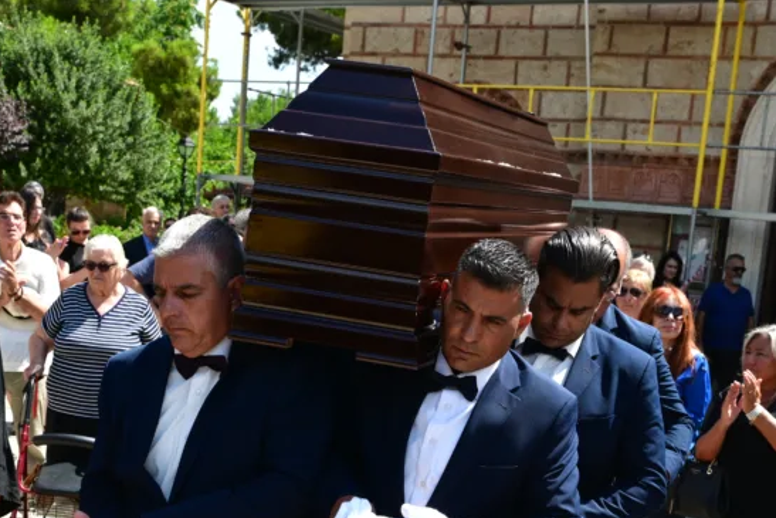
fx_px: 1271
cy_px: 483
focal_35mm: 59
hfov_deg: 34.0
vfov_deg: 22.4
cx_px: 404
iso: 400
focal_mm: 31.5
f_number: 5.6
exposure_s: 1/800
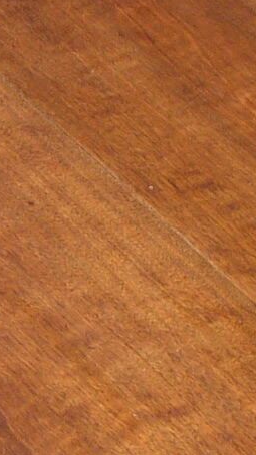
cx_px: -89
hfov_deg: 6.0
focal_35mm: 199
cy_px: 233
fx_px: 2404
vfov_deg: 10.8
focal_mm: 6
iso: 50
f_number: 4
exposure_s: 1/320
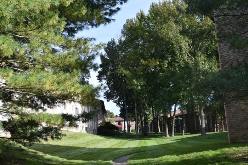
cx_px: 124
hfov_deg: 46.4
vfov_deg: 31.9
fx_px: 289
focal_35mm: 42
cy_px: 82
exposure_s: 1/250
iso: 200
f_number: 8
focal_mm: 28
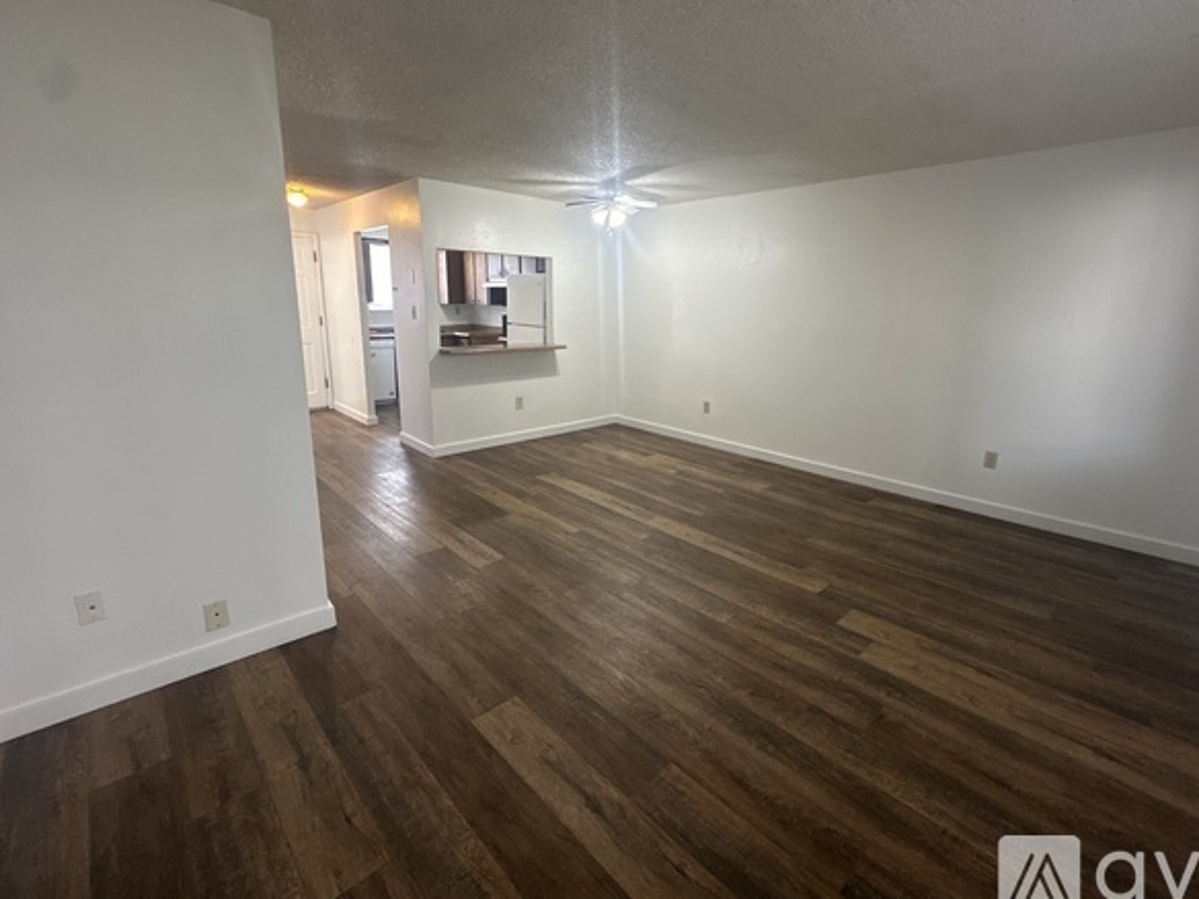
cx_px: 646
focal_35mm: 16
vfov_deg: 77.9
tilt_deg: -10.5
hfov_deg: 94.3
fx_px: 554
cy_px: 404
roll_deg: -1.3
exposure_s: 1/60
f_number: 2.2
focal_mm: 2.22
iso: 200
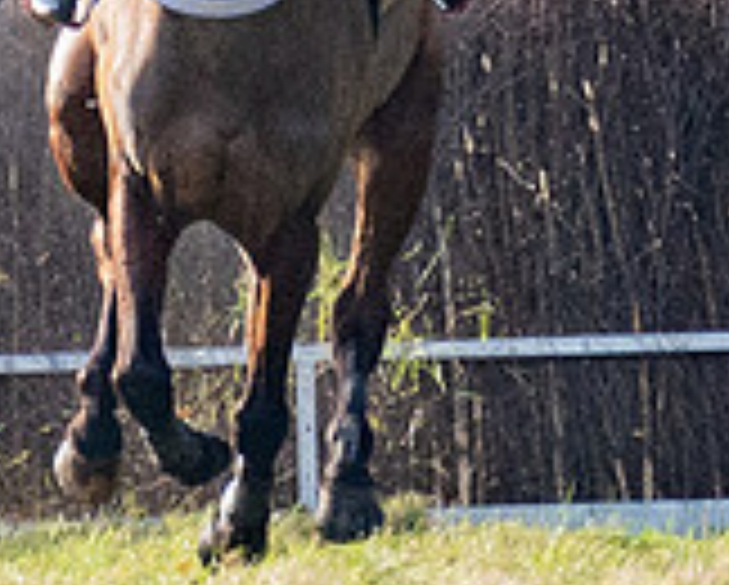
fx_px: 73337
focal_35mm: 3395
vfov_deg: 0.5
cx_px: 578
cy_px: -620
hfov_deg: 0.6
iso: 400
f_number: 4
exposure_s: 1/2000
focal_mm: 280
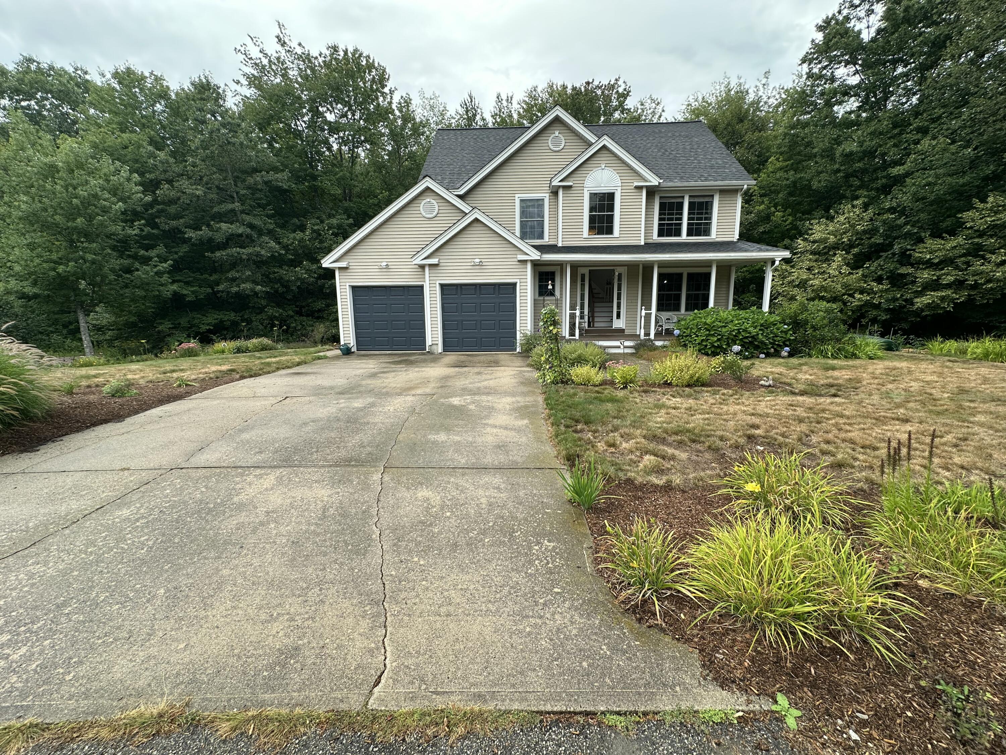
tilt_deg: -9.6
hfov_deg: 102.1
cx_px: 503
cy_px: 378
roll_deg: +0.3
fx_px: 407
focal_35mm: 14
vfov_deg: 85.7
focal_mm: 2.22
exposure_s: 1/406
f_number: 2.2
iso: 40
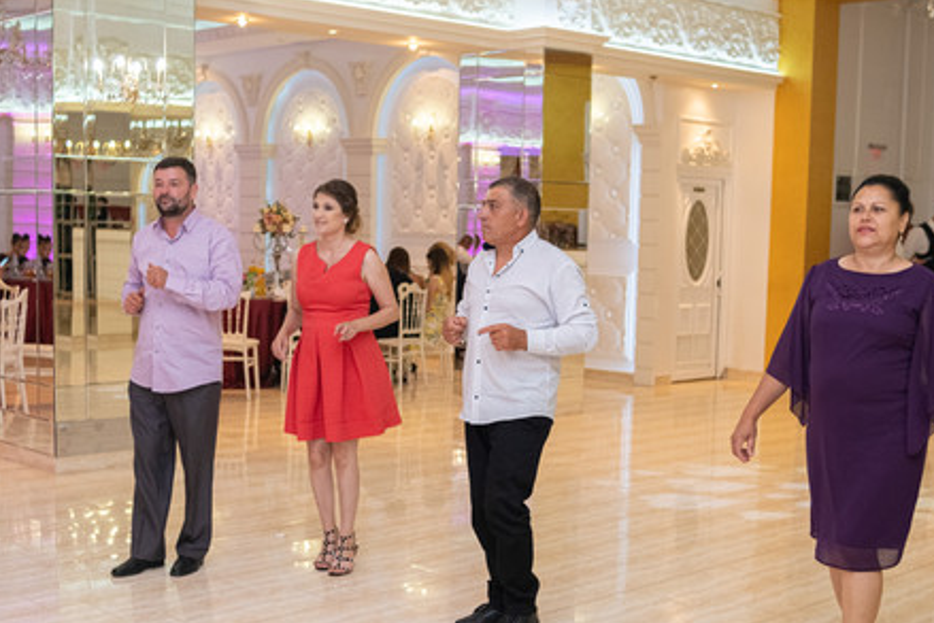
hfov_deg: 38.9
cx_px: 438
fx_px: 1324
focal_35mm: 51
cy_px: 380
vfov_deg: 26.4
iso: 800
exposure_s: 1/125
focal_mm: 23
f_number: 2
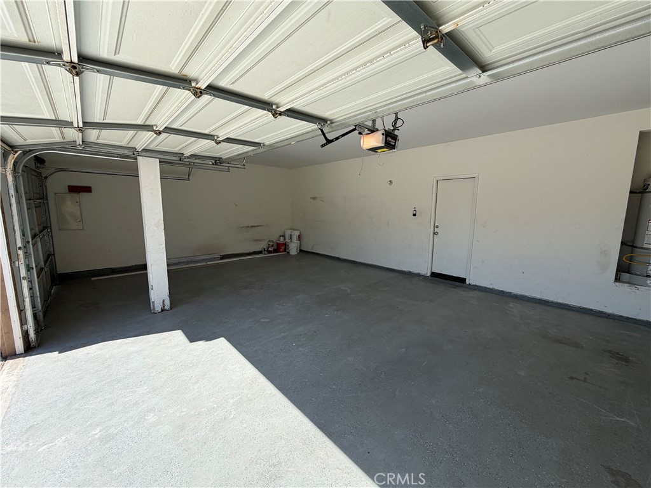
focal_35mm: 14
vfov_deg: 85.7
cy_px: 244
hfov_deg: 102.1
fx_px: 263
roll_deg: -0.9
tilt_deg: -6.3
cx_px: 326
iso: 40
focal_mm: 2.22
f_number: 2.2
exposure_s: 1/596
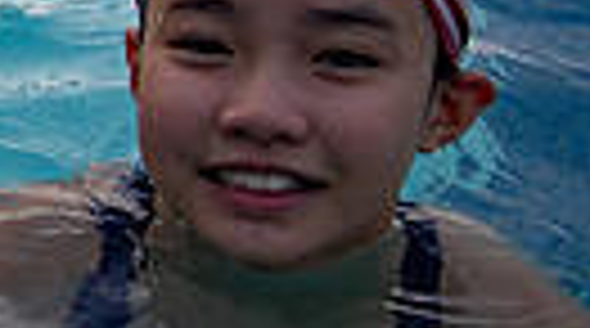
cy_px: -150
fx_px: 2201
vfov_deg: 8.4
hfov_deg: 12.8
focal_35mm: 141
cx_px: -694
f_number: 2.8
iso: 800
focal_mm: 26
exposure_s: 1/500
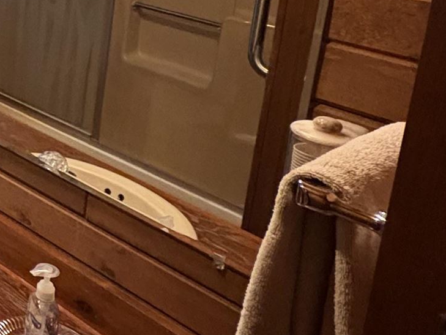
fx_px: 760
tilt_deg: -12.3
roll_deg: -0.7
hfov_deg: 22.9
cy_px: -58
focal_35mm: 59
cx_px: -301
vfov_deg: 22.9
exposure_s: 1/40
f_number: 2.2
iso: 800
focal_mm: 2.22
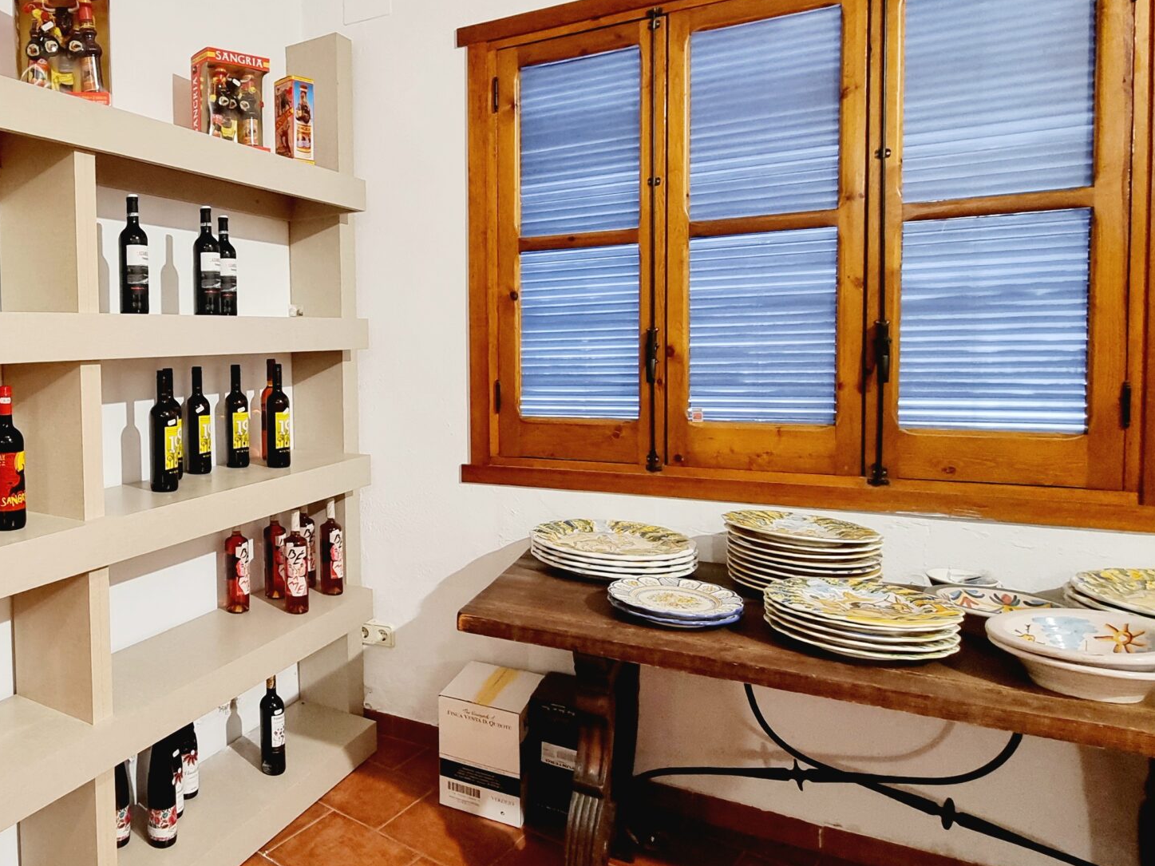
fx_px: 767
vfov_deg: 58.6
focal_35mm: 23
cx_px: 207
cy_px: 373
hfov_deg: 66.1
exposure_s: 1/50
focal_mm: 2.2
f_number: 2.2
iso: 250
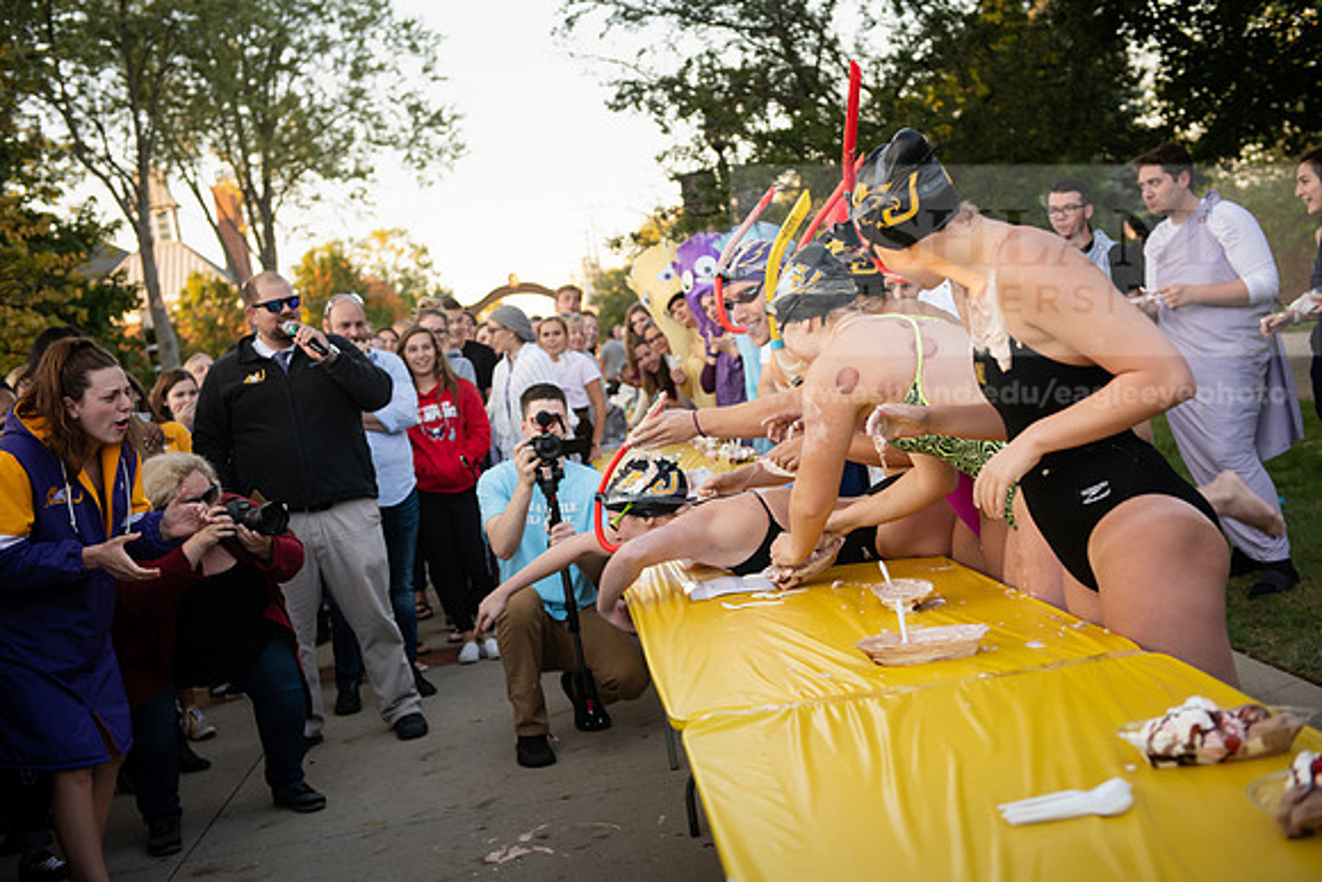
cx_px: 661
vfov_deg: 28.1
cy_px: 441
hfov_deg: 41.1
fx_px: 1763
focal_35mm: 48
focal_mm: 48
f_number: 3.5
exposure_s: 1/320
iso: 640
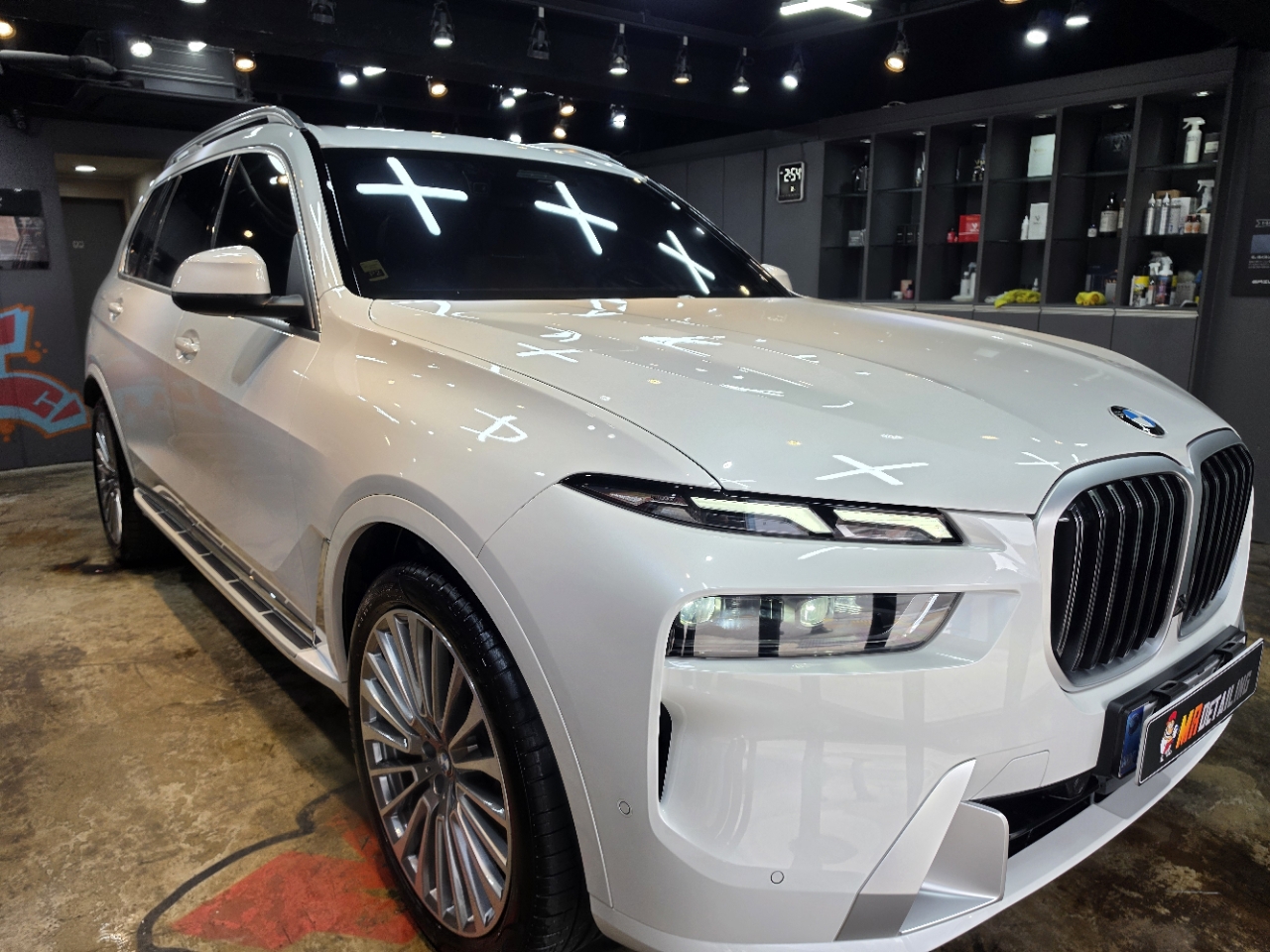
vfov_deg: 58.9
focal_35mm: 23
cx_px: 635
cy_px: 476
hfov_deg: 73.9
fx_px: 844
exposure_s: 1/120
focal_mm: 6.5
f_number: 1.4
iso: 20
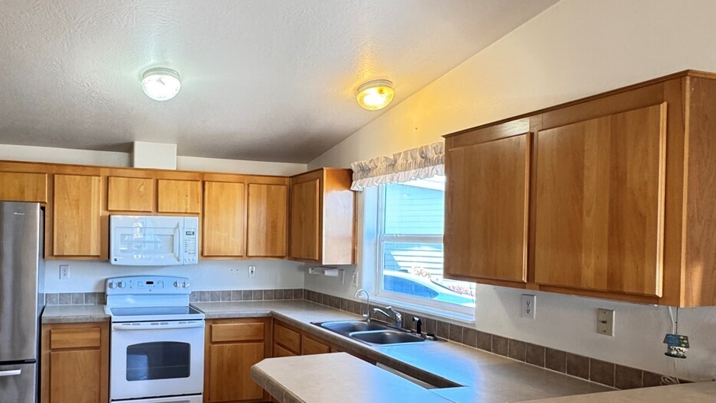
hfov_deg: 69.2
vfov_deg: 44.1
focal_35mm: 26
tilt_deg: -1.3
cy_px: 246
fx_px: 494
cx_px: 221
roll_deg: -1.5
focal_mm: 2.22
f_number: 2.2
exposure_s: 1/60
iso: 250
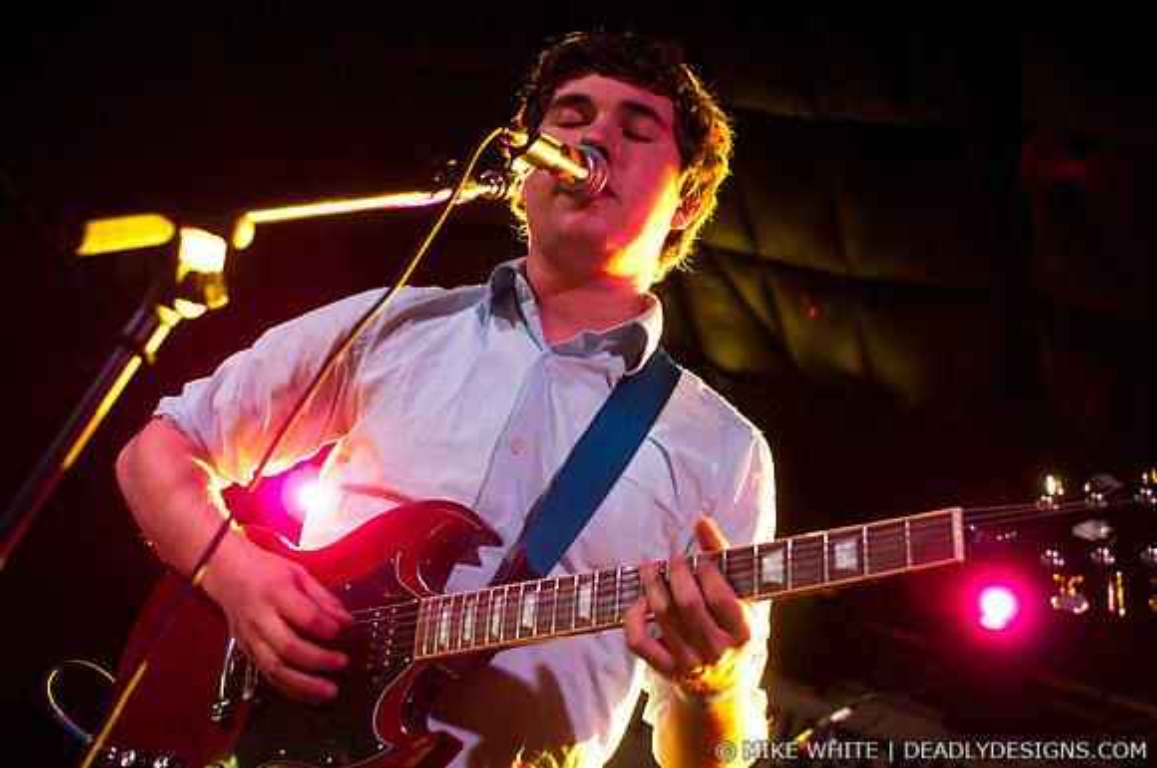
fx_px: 1685
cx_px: 578
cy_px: 384
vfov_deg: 25.7
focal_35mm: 52
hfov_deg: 37.9
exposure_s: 1/50
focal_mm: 35
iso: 1000
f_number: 2.8
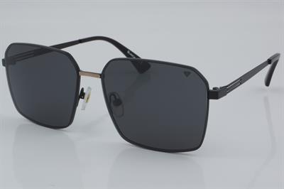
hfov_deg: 24.6
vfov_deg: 16.5
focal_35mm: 82
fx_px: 650
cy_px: 94
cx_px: 142
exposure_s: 1/4
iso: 100
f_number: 32
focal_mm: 55
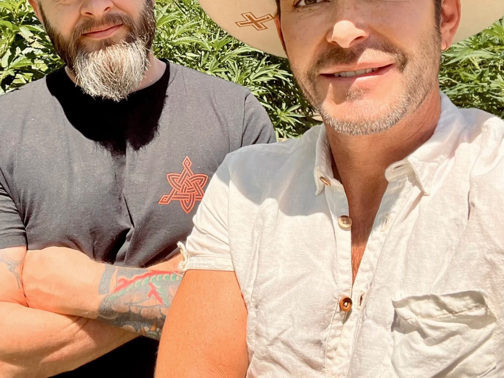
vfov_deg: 33.0
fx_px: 611
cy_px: 55
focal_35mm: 42
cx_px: 182
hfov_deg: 44.3
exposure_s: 1/474
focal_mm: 2.71
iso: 32
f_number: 2.2
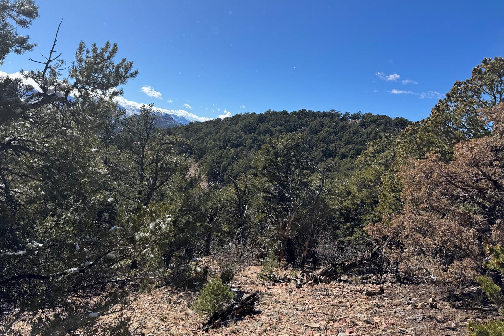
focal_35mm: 25
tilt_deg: -2.3
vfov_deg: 51.3
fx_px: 350
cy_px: 169
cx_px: 252
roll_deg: -7.7
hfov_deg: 71.5
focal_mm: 6.76
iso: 80
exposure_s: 1/4608
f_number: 1.78
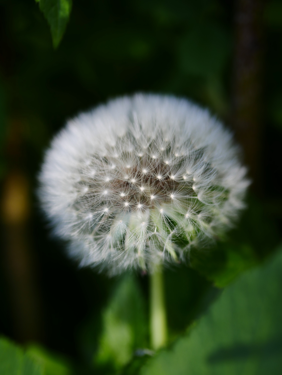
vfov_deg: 22.7
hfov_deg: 17.2
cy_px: 188
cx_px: 141
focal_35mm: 86
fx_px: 933
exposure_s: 1/250
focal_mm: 43
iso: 200
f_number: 1.7
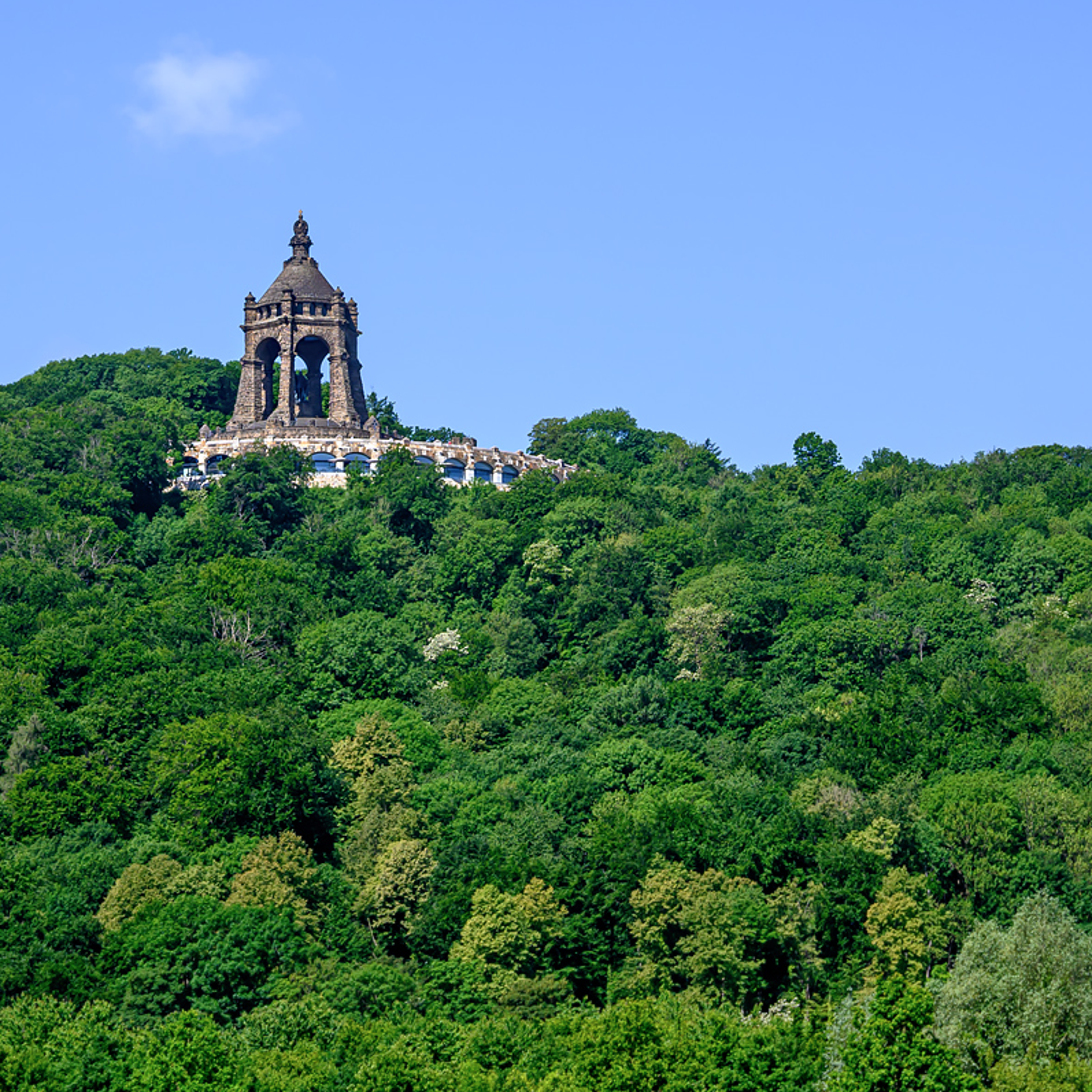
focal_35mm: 96
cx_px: 448
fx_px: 3426
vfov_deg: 18.1
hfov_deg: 18.1
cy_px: 547
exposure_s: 1/500
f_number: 8
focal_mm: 50
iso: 200
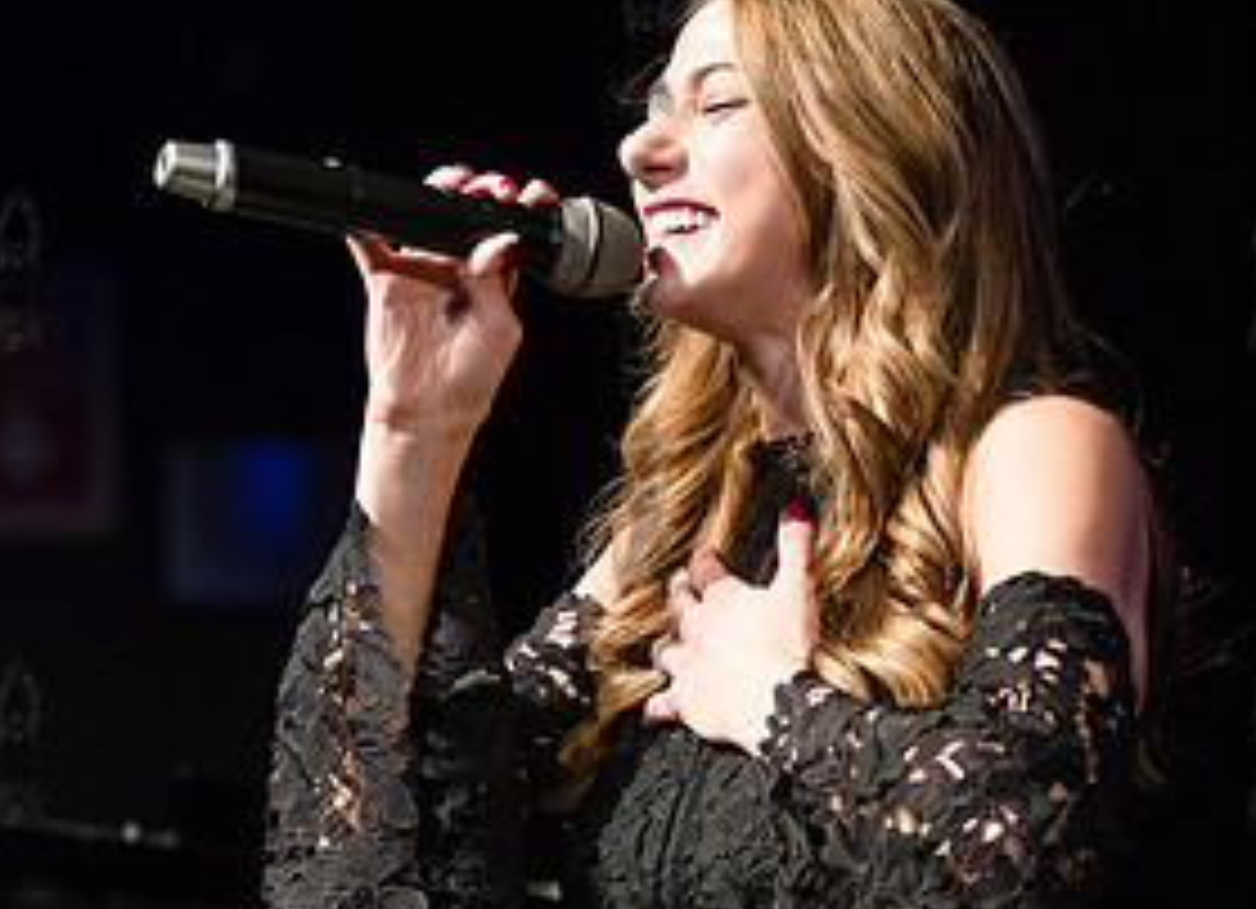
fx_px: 8386
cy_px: 443
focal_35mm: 234
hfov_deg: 8.6
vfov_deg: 6.2
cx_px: 791
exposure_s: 1/500
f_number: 2.8
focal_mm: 100
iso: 3200
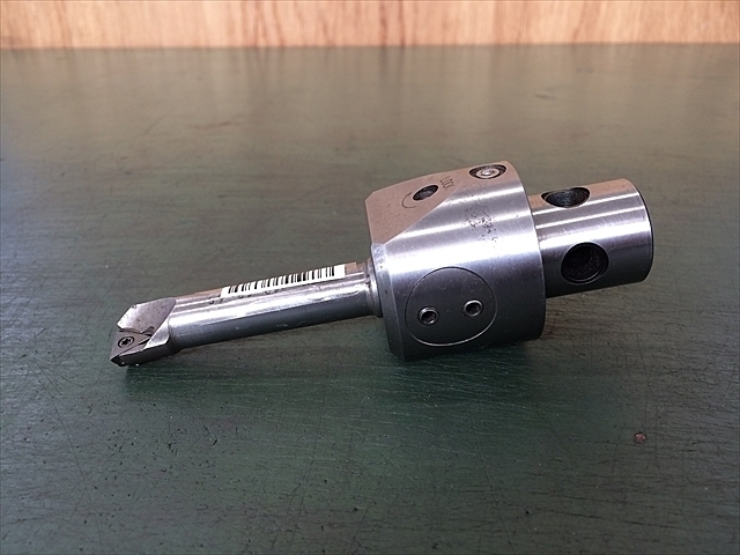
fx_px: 620
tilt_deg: -26.5
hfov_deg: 61.7
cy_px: 278
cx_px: 370
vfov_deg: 48.2
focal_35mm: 29
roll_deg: +0.8
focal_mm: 4.15
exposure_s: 1/30
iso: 50
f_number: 2.2
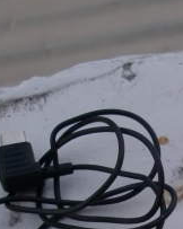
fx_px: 753
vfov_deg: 16.9
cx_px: 206
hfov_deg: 13.6
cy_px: 239
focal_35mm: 111
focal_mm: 6.3
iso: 400
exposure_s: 1/30
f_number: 2.8
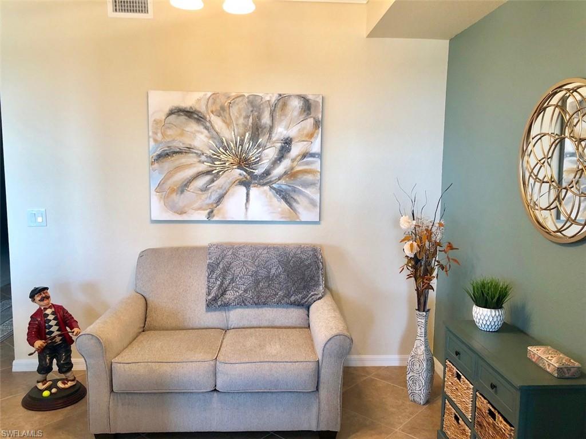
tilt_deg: -5.7
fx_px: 474
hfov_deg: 63.4
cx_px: 293
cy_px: 220
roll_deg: +0.3
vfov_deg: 49.7
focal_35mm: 28
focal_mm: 4
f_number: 1.8
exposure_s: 1/20
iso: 40
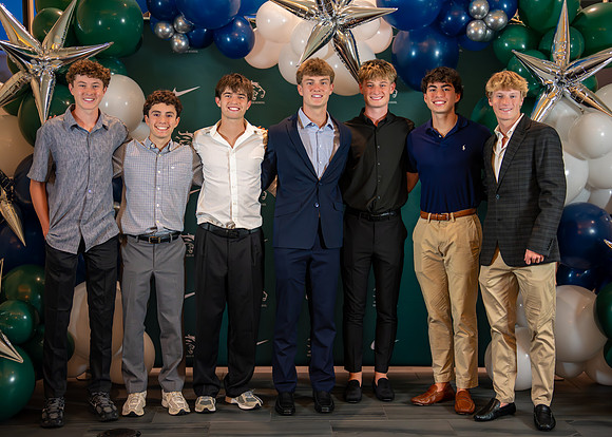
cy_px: 222
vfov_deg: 26.1
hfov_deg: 36.0
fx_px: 942
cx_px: 309
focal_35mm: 54
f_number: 1.2
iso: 1600
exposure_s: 1/400
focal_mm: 50
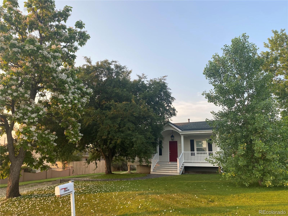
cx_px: 144
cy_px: 108
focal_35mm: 26
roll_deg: -1.6
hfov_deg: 67.3
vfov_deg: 53.1
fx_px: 216
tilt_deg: +13.2
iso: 32
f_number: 1.8
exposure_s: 1/393
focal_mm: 4.25
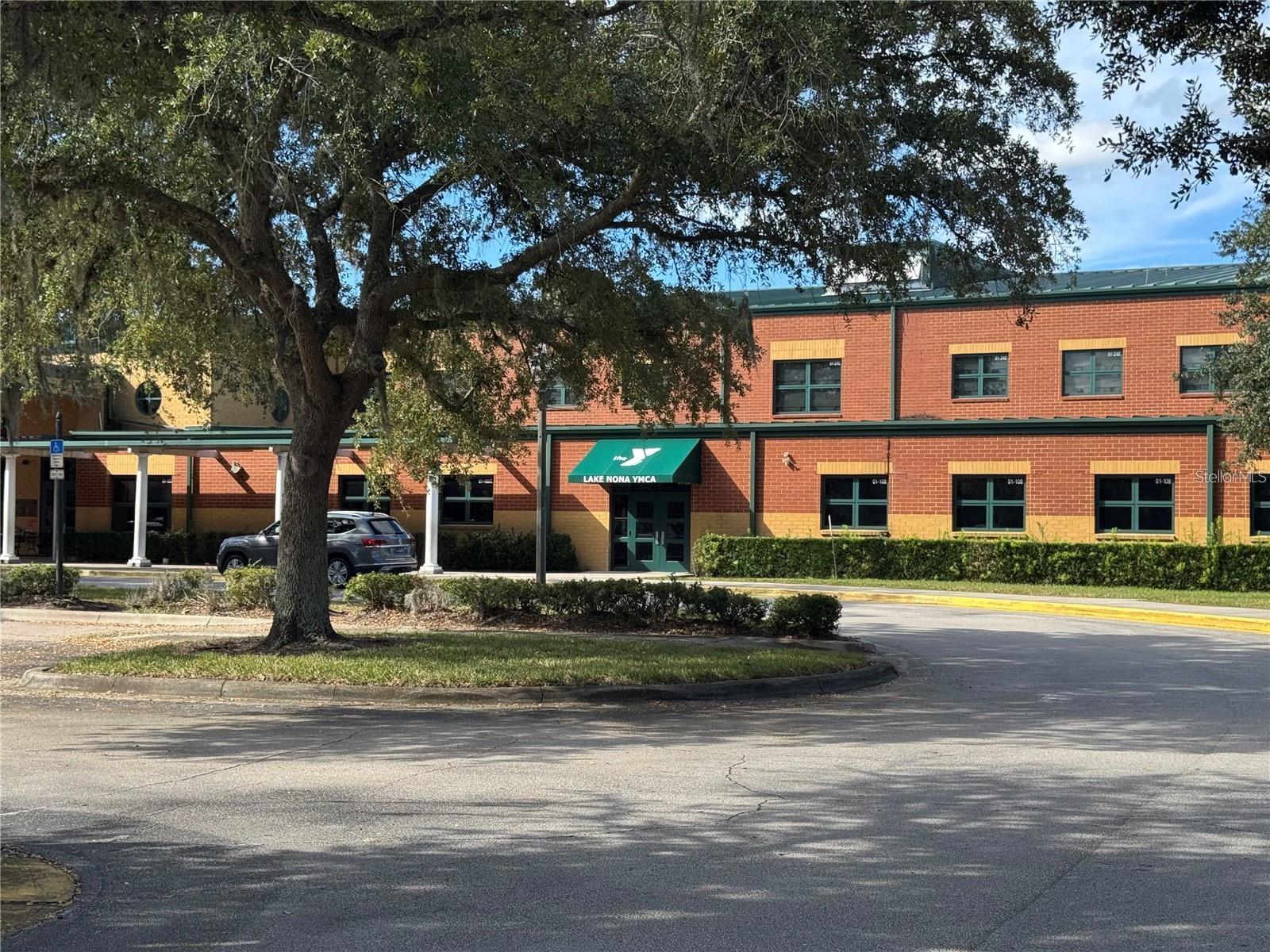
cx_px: 635
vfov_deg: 30.3
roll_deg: -0.7
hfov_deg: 39.7
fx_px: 1761
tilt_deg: +0.3
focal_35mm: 48
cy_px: 476
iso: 64
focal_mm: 6.76
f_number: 1.78
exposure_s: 1/1395
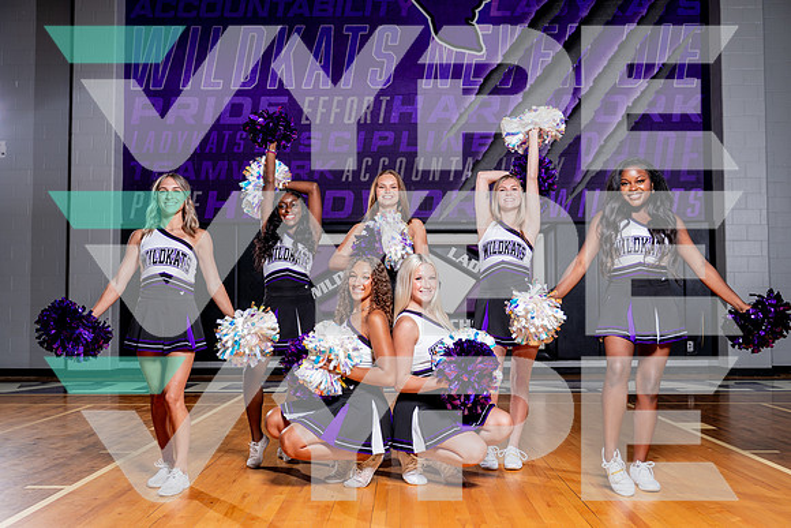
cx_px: 396
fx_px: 793
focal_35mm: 36
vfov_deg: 36.8
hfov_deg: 53.0
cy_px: 264
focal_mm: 35
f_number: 4
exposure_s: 1/250
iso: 100
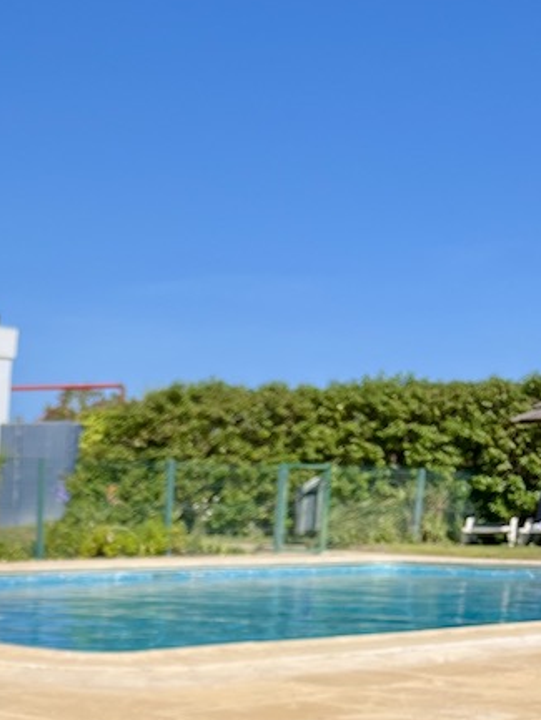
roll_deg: -3.2
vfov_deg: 24.5
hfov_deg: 18.7
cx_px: -198
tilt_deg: -12.6
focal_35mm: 72
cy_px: 866
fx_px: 1500
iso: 50
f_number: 1.6
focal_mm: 5.1
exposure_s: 1/5076
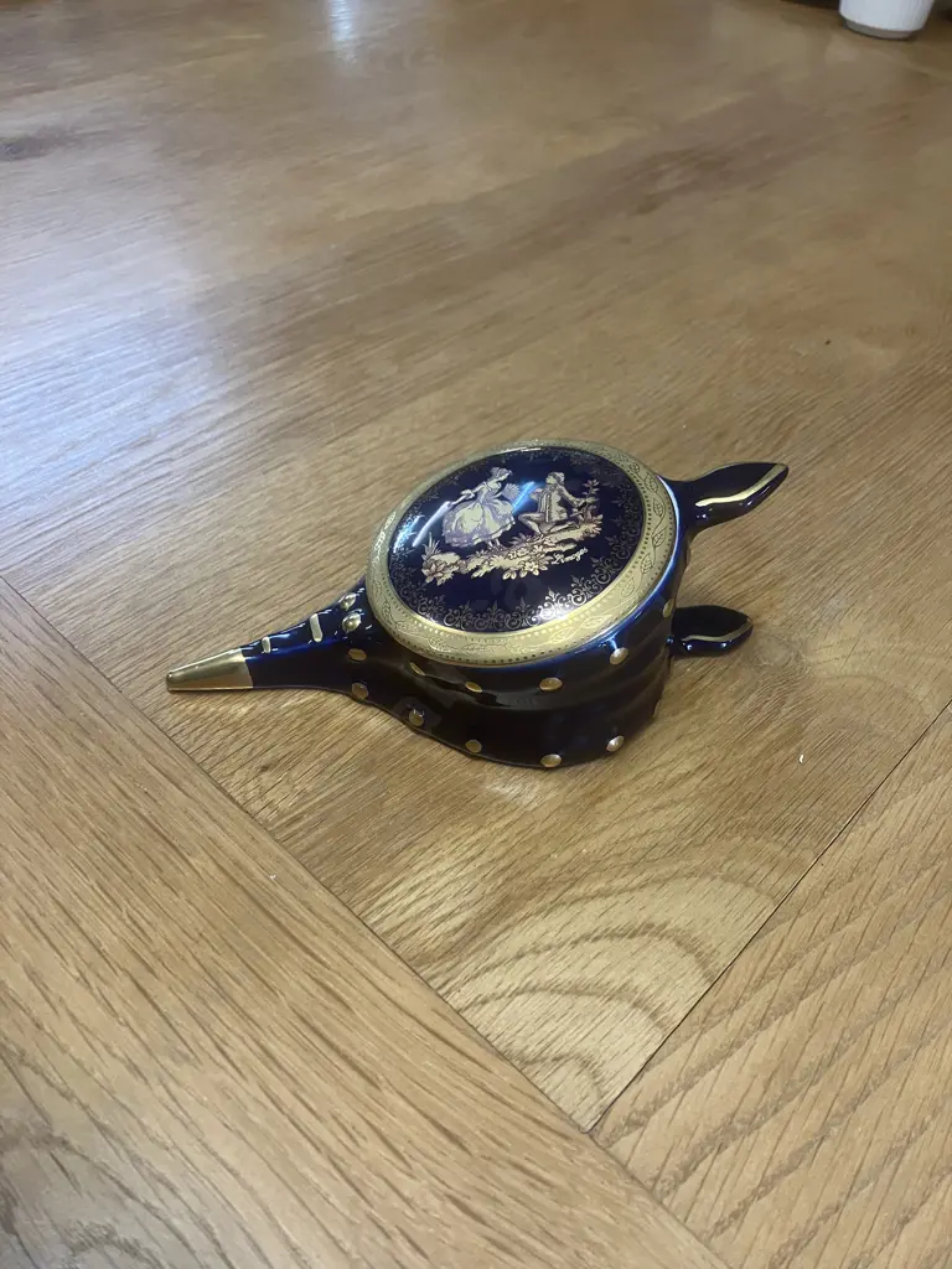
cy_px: 634
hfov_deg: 49.7
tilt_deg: -42.6
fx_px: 1027
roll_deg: -6.7
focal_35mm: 28
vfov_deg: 63.4
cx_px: 476
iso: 100
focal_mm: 3.99
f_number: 1.8
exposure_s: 1/50
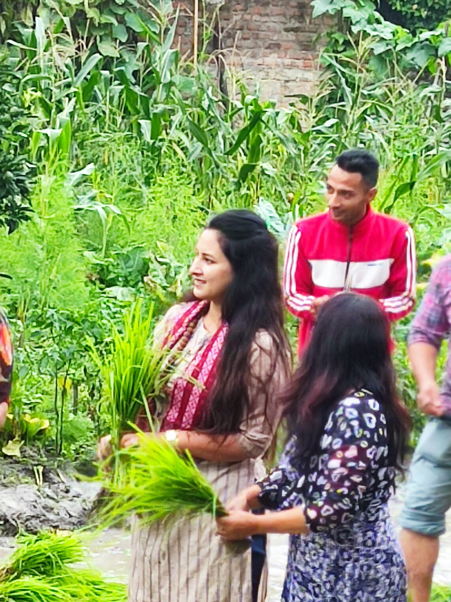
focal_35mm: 187
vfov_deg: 10.6
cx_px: 101
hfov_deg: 7.9
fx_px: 3248
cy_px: 404
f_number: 1.79
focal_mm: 4.71
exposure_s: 1/100
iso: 55
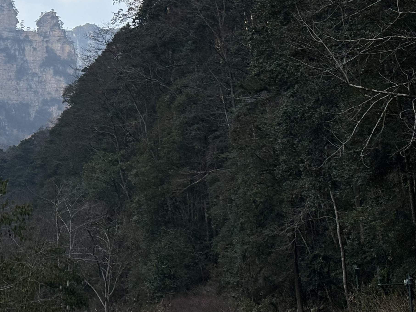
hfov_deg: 16.6
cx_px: -41
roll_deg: -0.9
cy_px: 37
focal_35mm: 115
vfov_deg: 12.8
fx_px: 1382
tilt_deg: +13.5
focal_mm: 5.96
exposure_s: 1/2012
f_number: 1.6
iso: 32
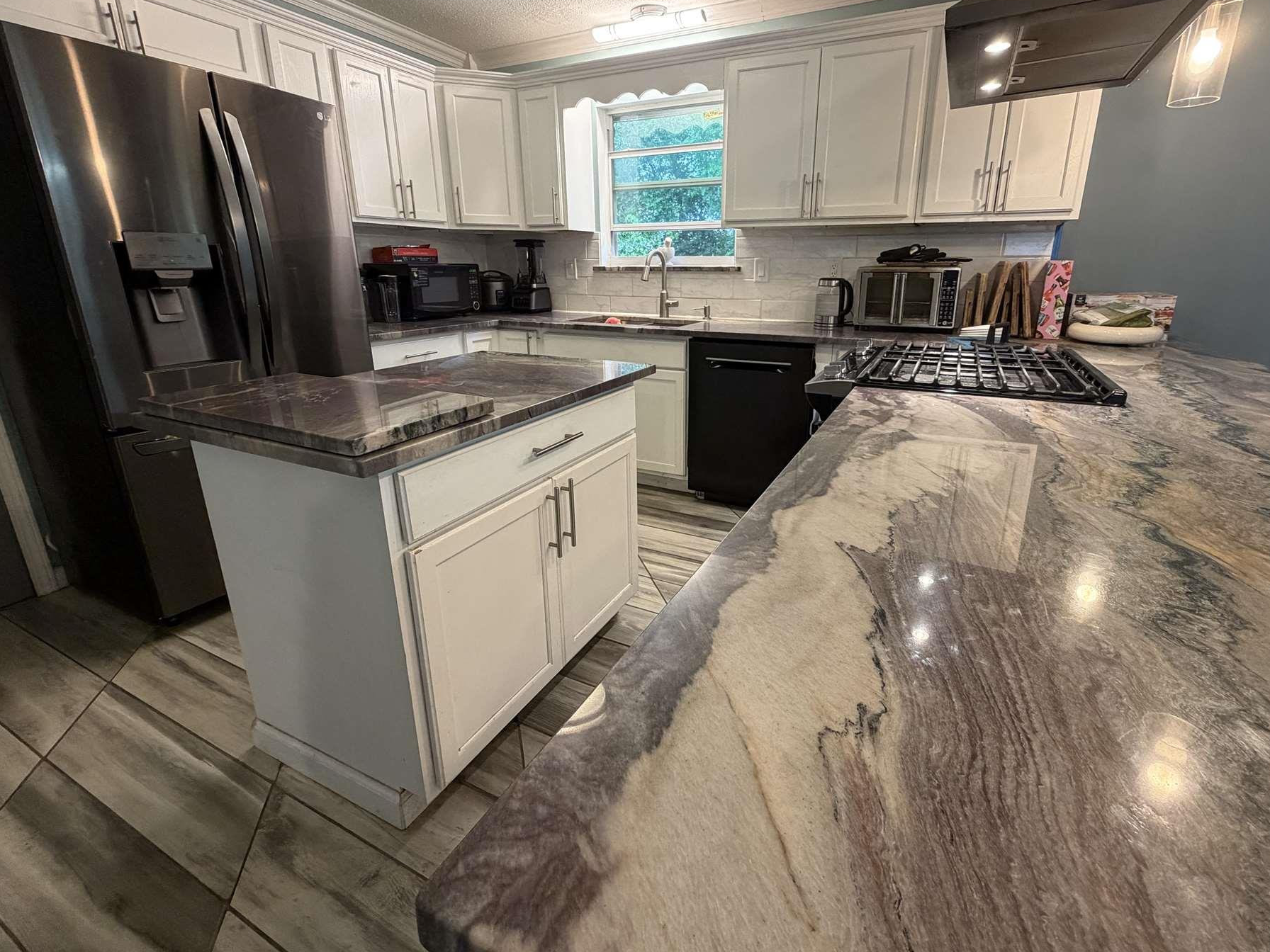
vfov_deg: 77.9
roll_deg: -0.1
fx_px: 587
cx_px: 679
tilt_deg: -16.0
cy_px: 431
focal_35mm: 16
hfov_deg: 94.4
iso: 250
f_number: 2.2
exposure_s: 1/60
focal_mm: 2.22
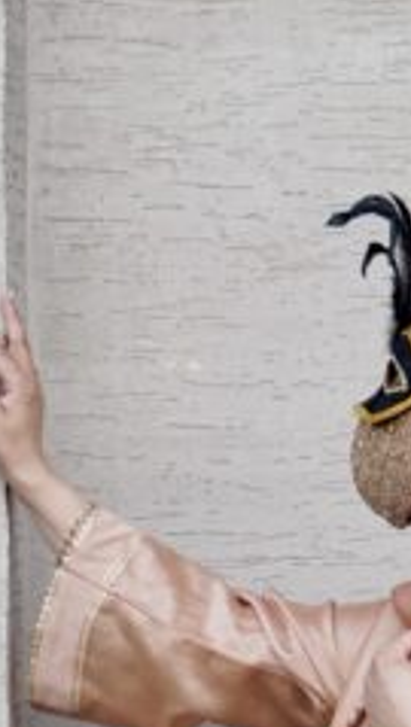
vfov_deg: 7.8
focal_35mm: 271
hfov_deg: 4.5
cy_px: 1037
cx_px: 402
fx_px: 5227
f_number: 6.3
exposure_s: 1/200
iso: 800
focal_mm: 55
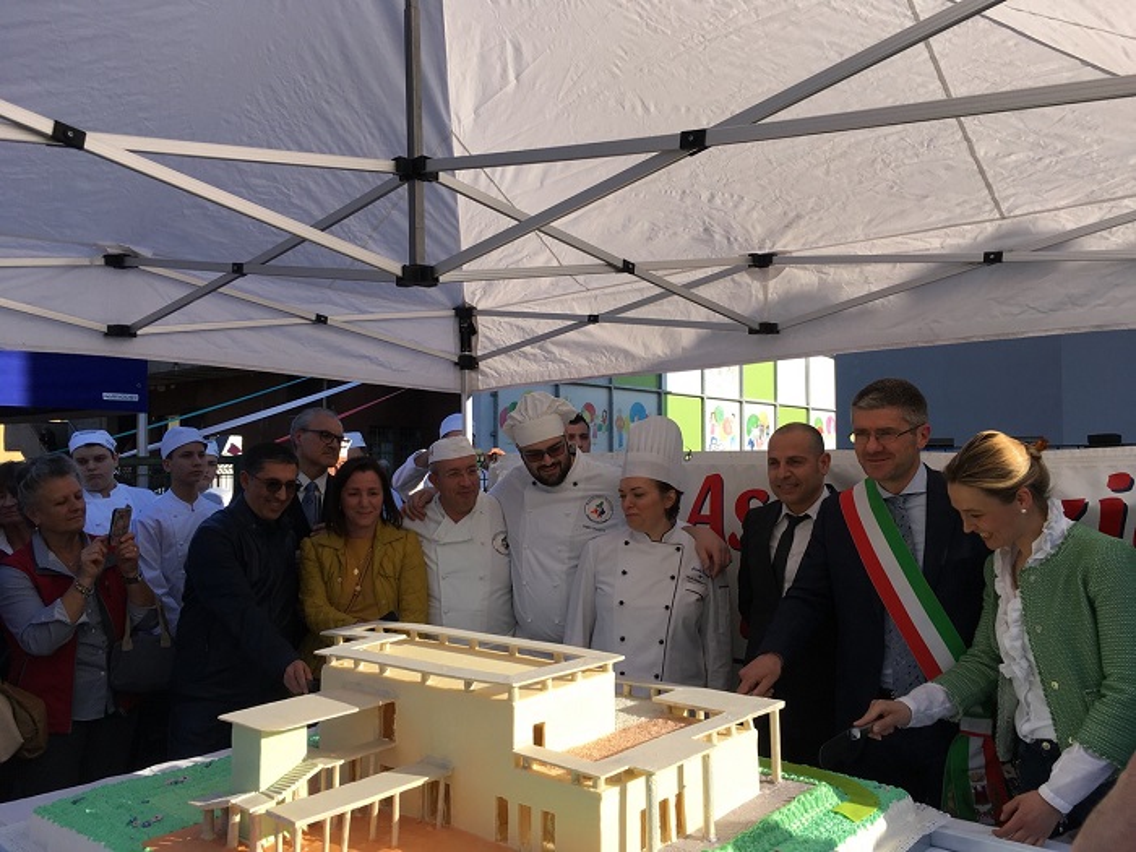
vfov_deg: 48.2
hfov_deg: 61.7
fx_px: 952
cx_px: 568
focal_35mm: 29
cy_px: 426
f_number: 2.2
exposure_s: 1/916
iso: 25
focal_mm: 4.15
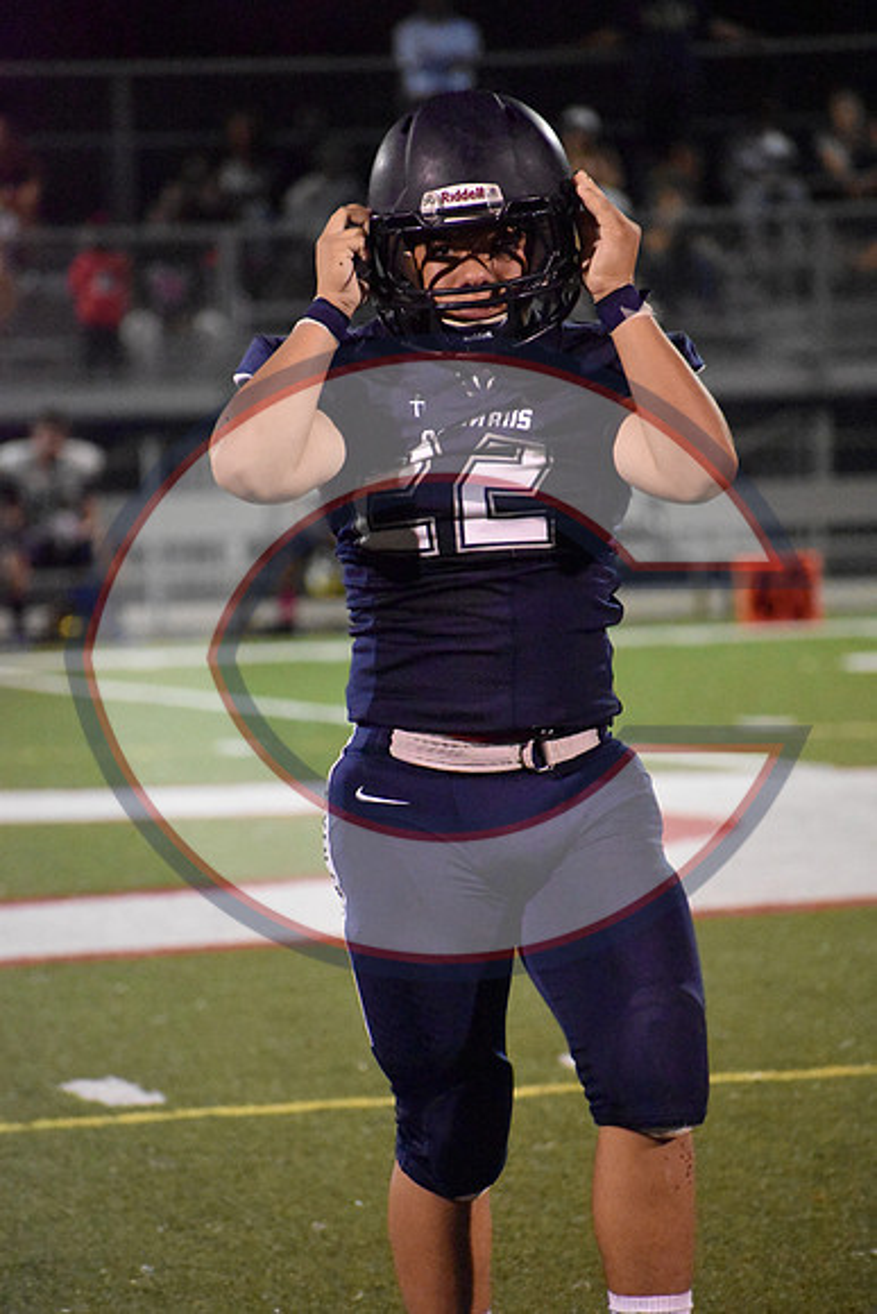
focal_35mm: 292
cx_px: 438
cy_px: 657
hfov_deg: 4.7
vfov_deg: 7.0
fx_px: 10681
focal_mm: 195
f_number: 5.3
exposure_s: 1/320
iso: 12800
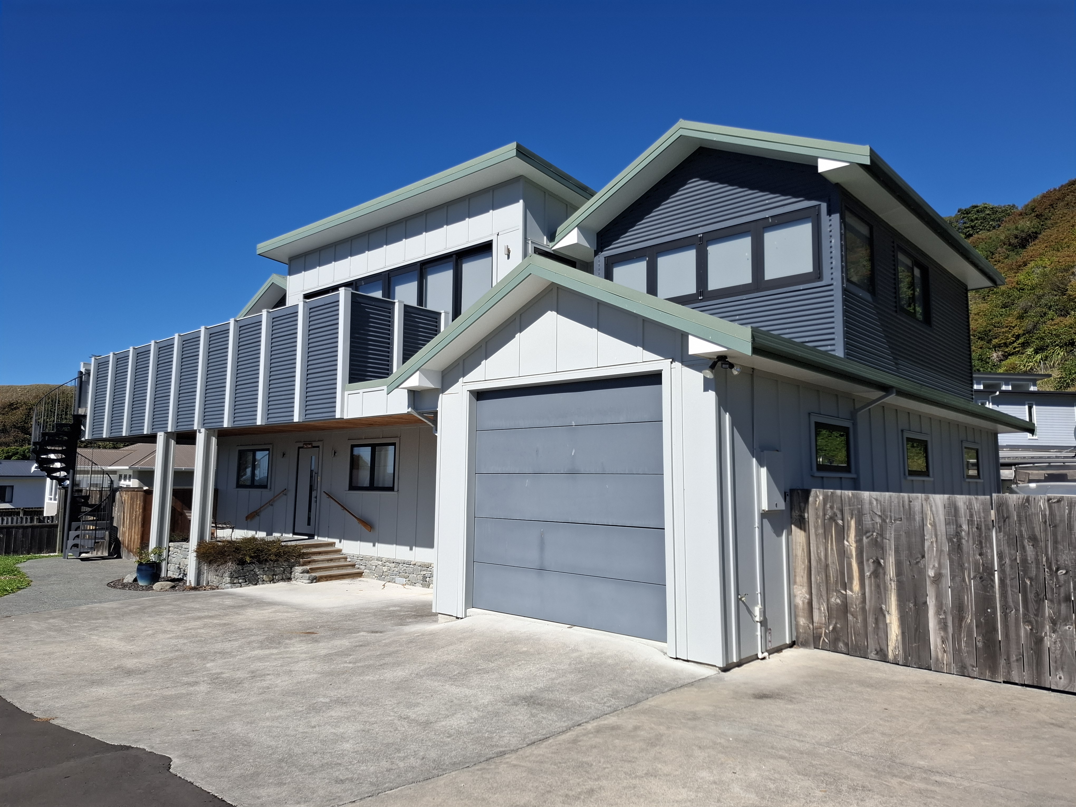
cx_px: 538
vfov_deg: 58.9
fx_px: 715
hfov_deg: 73.9
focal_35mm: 23
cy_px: 404
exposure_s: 1/1458
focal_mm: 5.54
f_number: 1.8
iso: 50
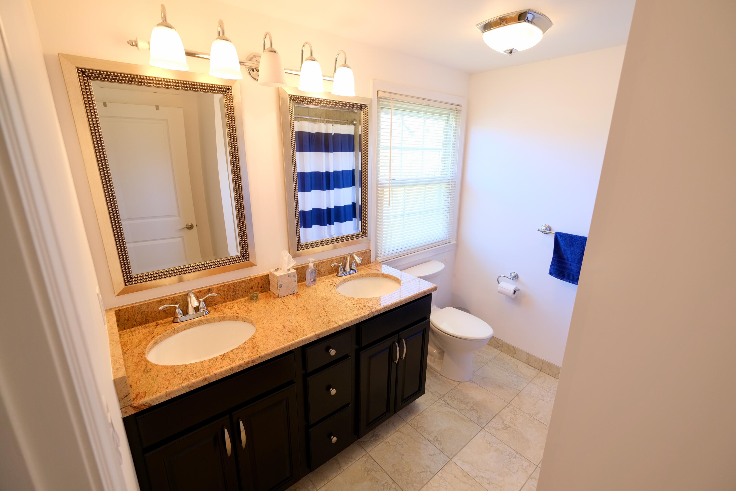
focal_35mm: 15
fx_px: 307
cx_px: 368
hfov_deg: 100.4
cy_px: 246
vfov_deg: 77.3
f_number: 4
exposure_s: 1/20
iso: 320
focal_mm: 10
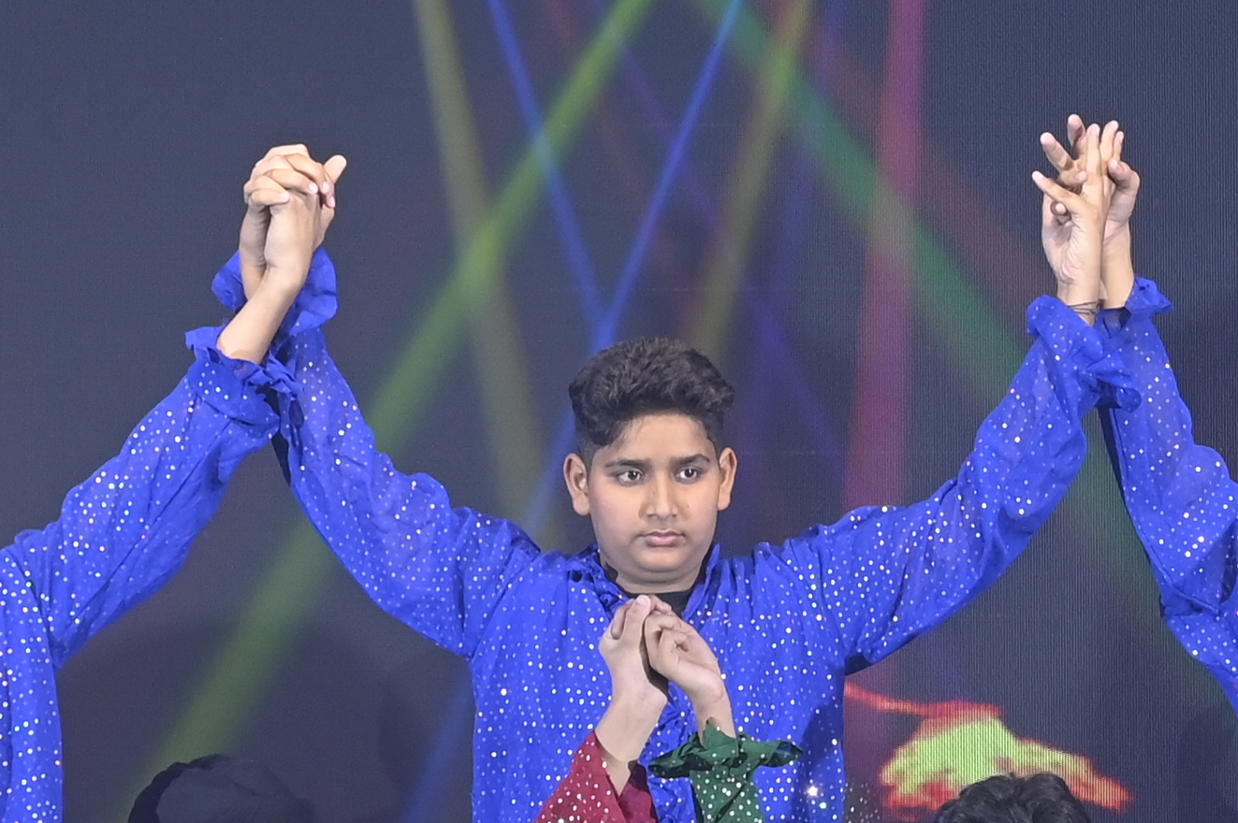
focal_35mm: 288
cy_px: 512
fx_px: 9896
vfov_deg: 4.8
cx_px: -186
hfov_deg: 7.1
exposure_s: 1/200
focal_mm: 63
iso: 1000
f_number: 7.1
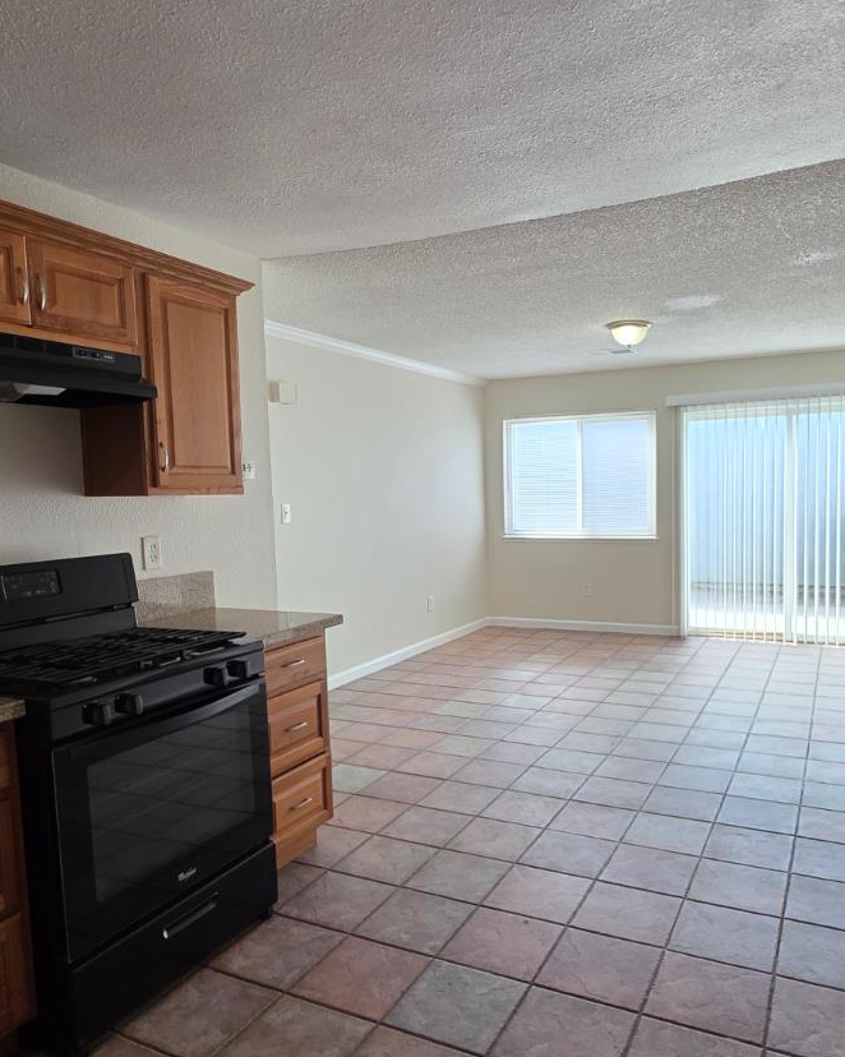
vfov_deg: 72.5
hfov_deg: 60.6
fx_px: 719
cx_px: 482
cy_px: 566
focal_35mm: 23
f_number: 1.9
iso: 125
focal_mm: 2.2
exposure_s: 1/120
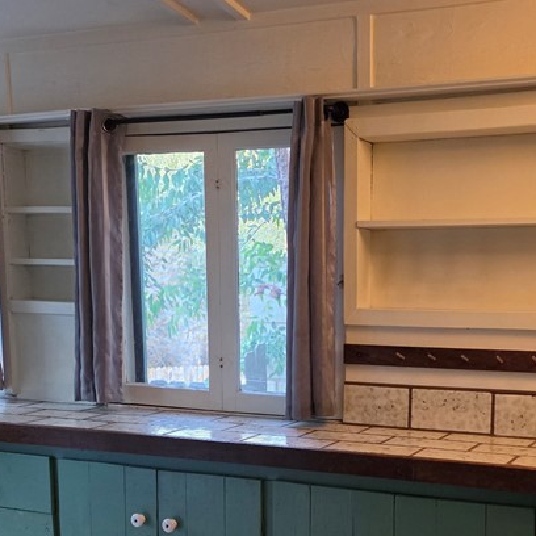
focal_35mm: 51
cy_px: 441
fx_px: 893
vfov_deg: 32.3
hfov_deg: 33.1
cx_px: 360
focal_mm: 6.25
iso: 1000
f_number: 1.7
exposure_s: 1/120
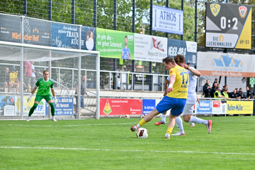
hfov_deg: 15.2
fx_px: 956
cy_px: 85
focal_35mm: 135
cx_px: 128
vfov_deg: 10.2
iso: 800
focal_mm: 135
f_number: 5
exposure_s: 1/2000
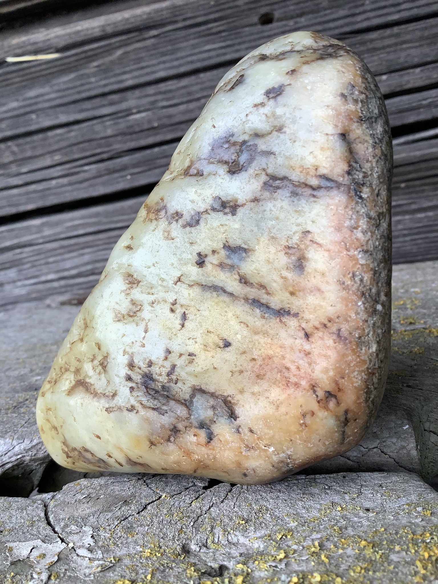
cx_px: 219
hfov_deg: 45.4
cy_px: 292
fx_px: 523
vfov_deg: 58.4
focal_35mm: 31
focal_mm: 3.3
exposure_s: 1/120
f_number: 2.4
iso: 40
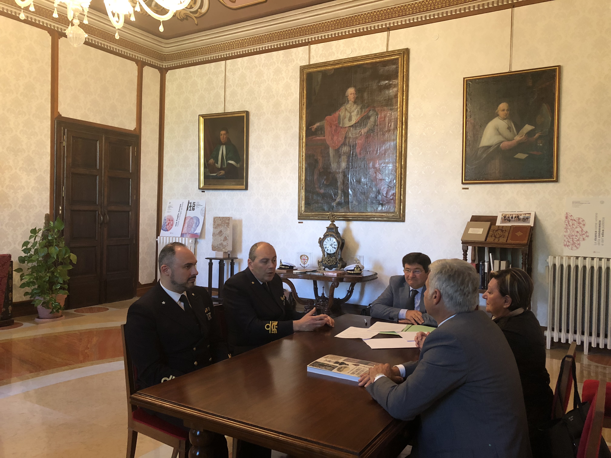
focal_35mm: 28
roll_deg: -1.5
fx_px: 494
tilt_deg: -0.1
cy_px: 229
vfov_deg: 49.7
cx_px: 306
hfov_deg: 63.4
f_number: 1.8
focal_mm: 3.99
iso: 80
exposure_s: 1/17
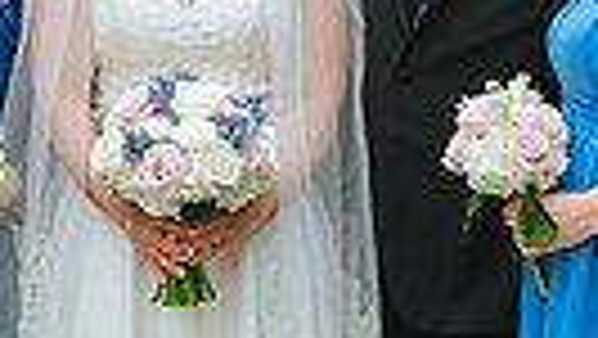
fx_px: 2697
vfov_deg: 7.1
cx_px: 303
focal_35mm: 170
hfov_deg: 12.7
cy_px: 99
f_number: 2.8
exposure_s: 1/200
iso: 125
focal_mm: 48
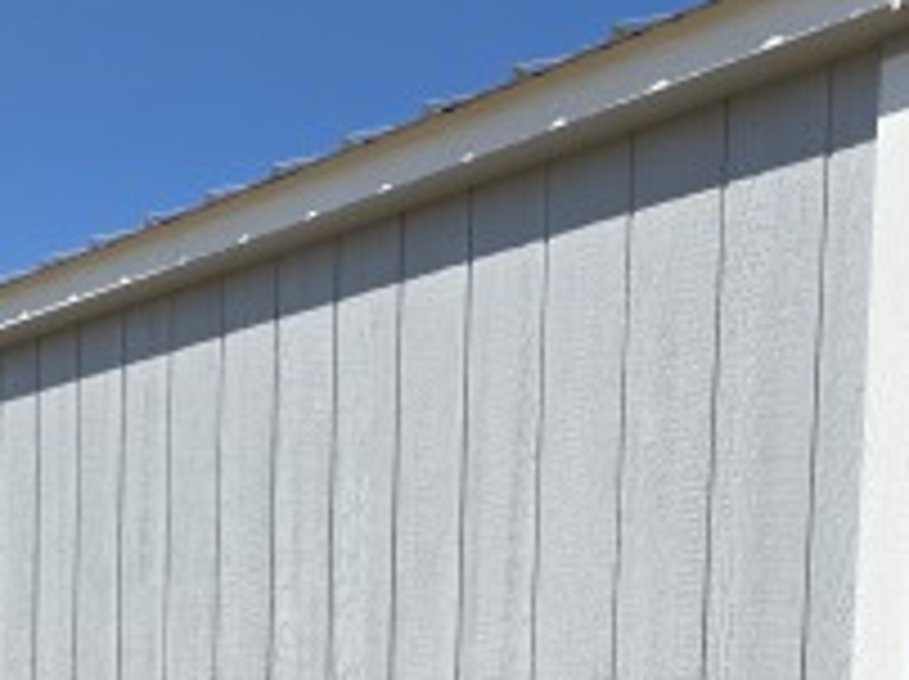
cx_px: 585
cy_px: 878
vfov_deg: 18.7
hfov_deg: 26.6
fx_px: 1915
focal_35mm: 73
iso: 64
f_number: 1.7
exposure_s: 1/7944
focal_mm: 6.3
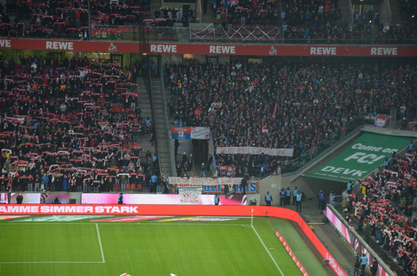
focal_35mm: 158
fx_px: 1821
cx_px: 208
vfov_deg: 8.7
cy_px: 138
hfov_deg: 13.1
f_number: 5.6
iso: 800
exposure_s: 1/125
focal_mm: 105
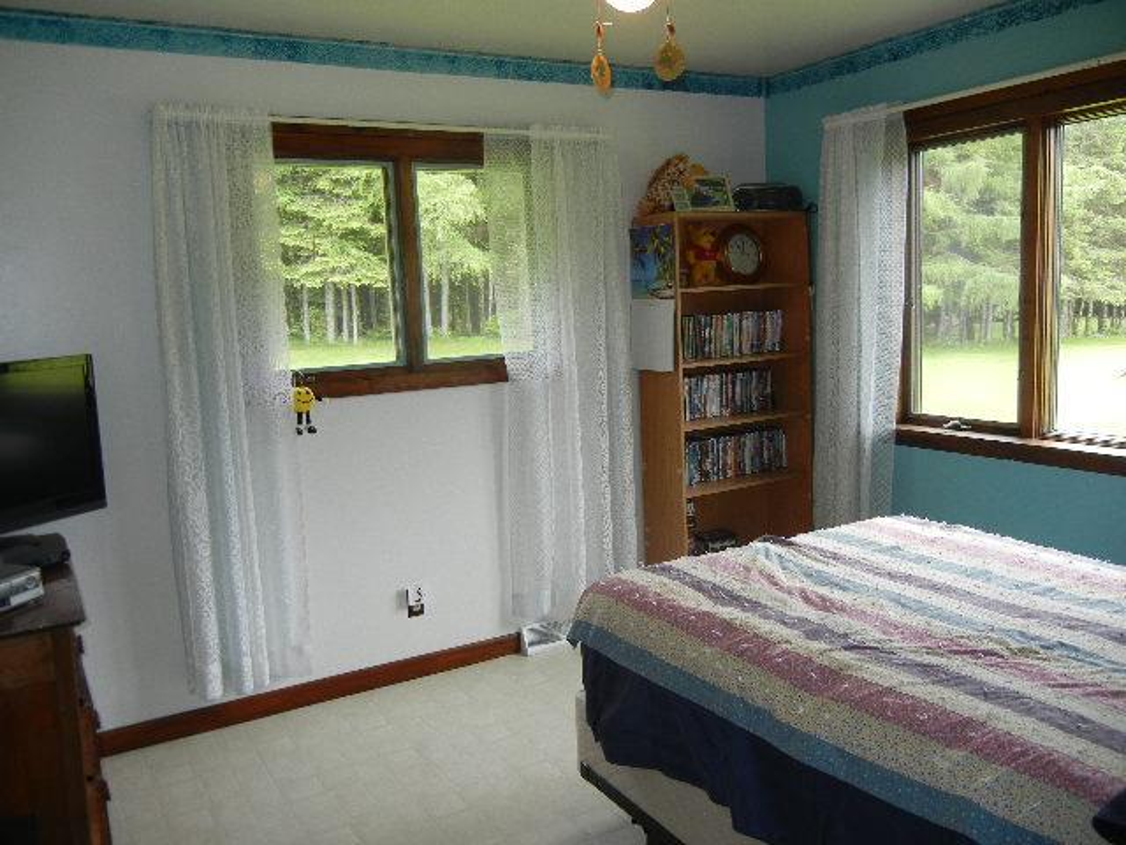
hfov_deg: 60.0
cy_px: 422
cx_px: 563
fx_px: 976
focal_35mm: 30
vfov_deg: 46.8
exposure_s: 1/56.3
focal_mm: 5.4
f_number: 3.5
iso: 160
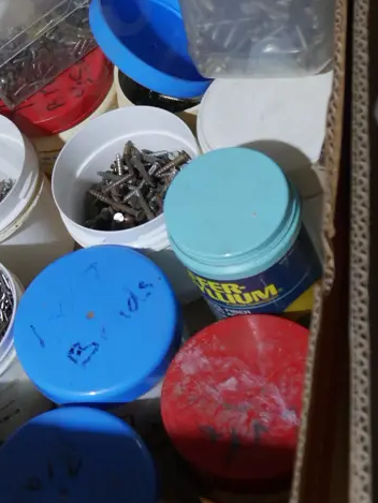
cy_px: 137
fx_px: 1208
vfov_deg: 23.4
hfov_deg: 17.5
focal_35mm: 83
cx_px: 29
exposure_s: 1/125
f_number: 4.1
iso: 800
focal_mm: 19
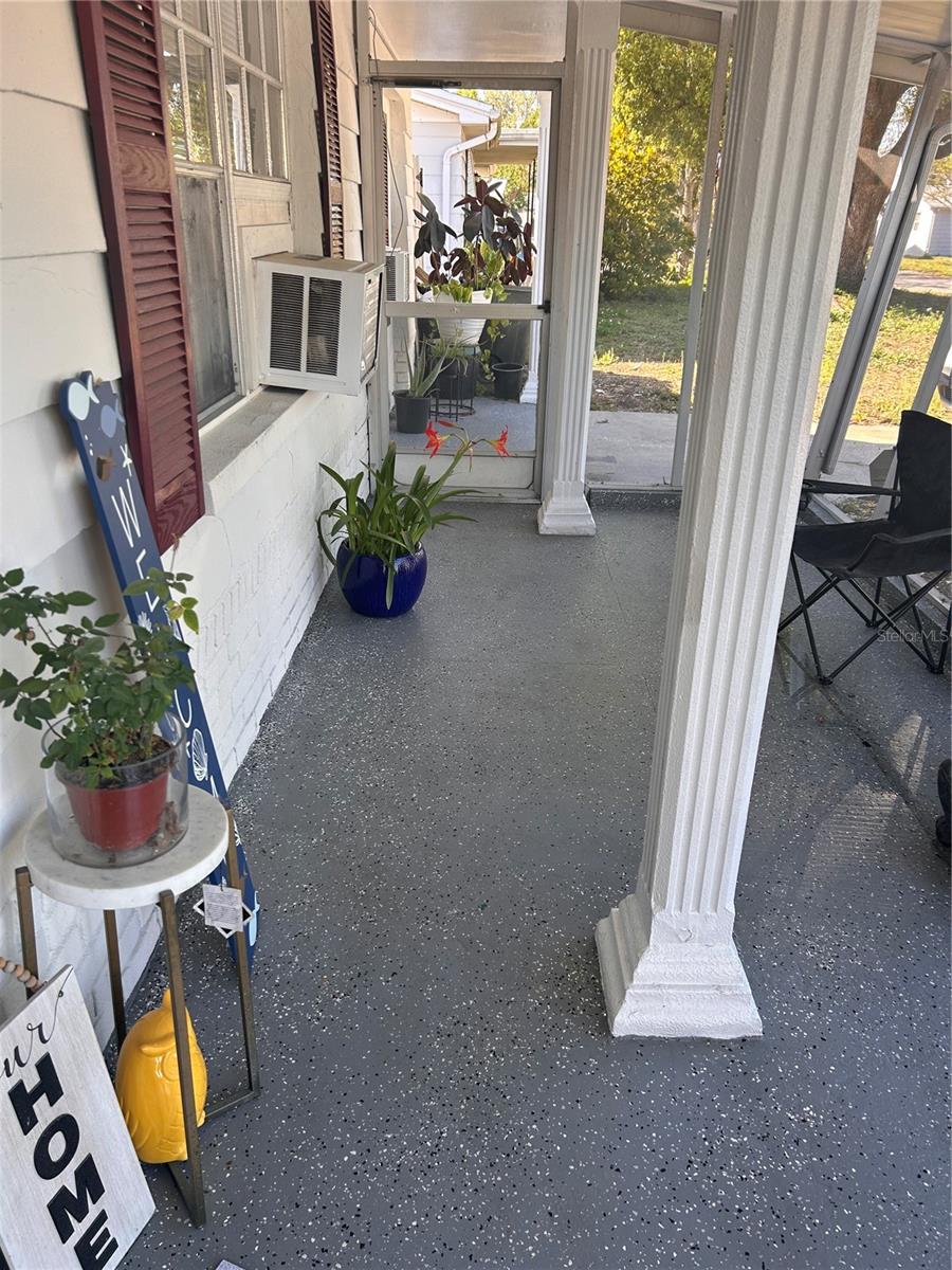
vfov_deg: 67.3
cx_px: 476
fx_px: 953
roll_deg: -2.0
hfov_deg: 53.1
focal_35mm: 26
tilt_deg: -24.7
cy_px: 635
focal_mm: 5.7
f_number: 1.5
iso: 40
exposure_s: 1/182
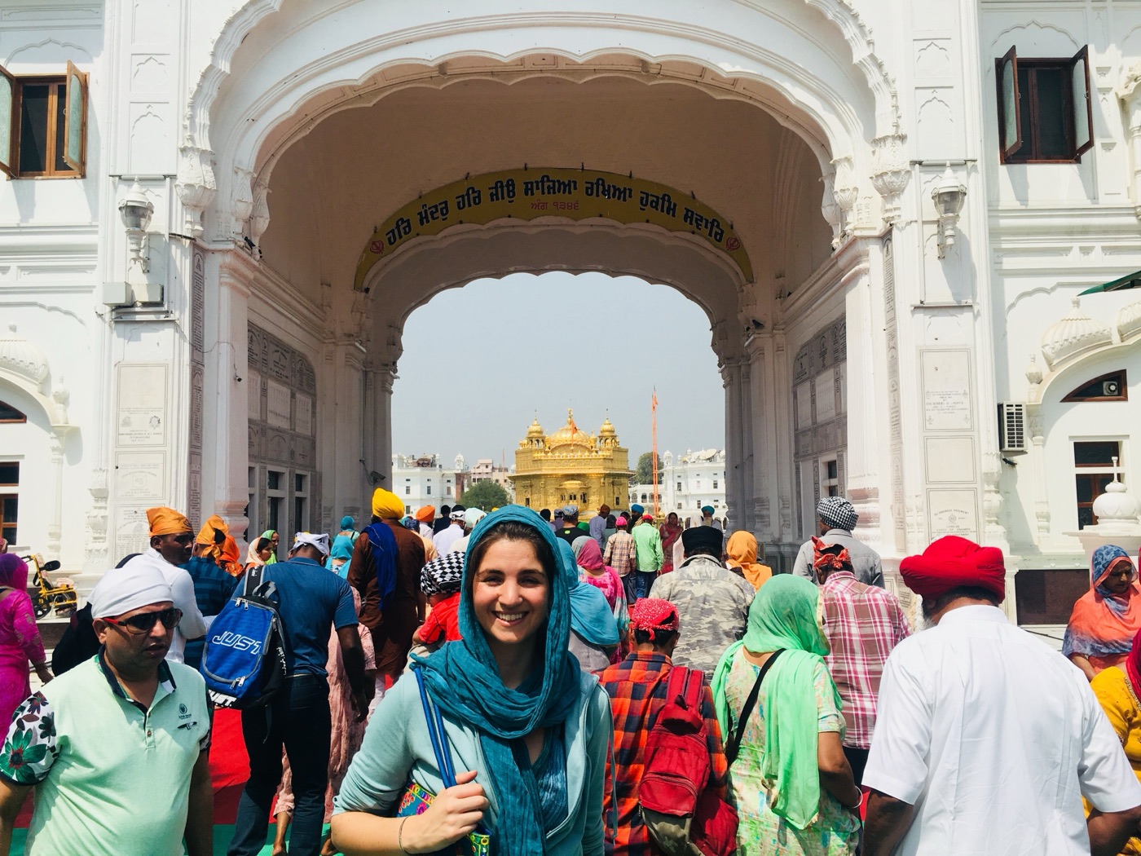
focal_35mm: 29
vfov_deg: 48.2
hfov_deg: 61.7
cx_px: 570
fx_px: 956
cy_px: 428
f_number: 2.2
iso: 25
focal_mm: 4.15
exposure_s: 1/1923
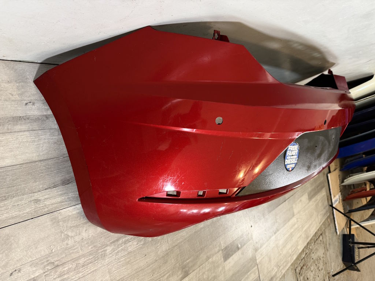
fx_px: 260
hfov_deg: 71.6
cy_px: 140
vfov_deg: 56.8
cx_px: 188
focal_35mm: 24
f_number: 1.78
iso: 160
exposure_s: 1/50
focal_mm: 6.76
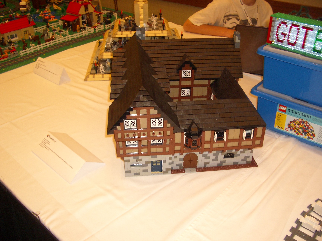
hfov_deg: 52.6
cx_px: 161
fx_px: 326
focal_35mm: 35
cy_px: 120
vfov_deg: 40.7
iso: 100
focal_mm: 5.8
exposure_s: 1/60
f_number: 2.6
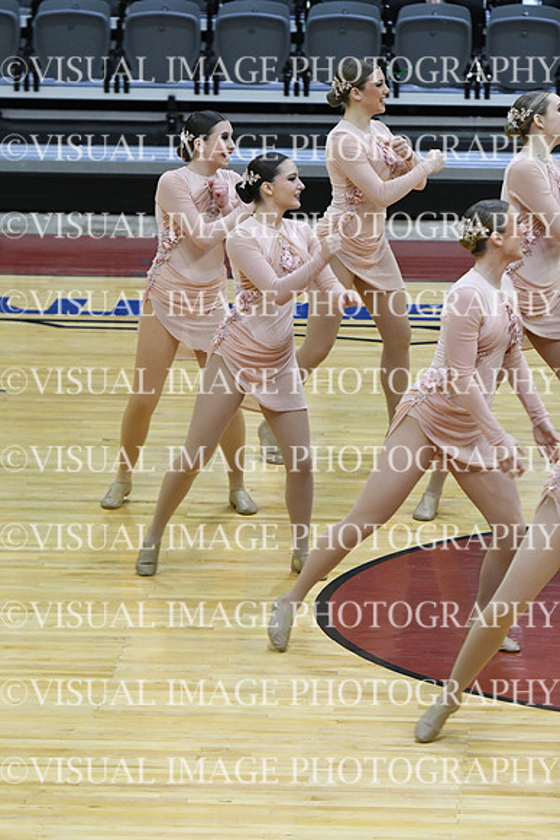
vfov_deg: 9.5
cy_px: 420
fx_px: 5060
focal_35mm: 217
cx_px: 280
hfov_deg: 6.3
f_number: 3.5
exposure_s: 1/400
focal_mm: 145
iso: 4000
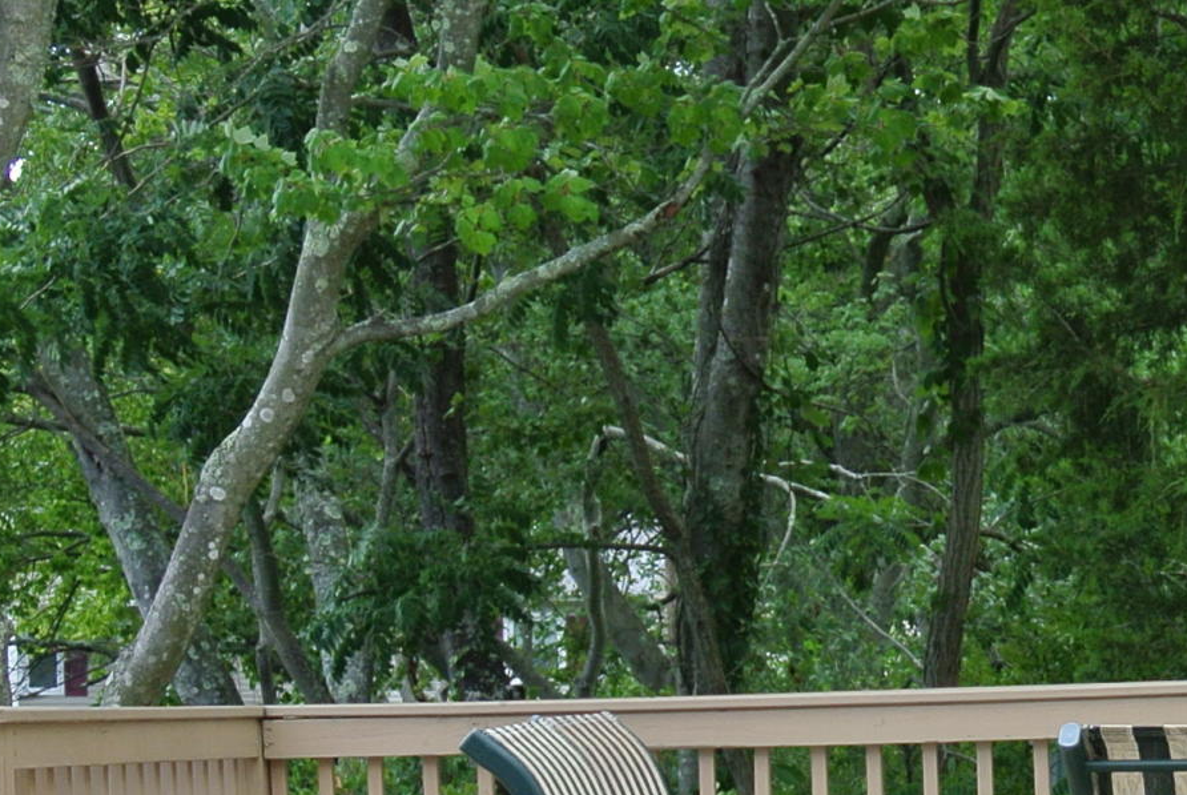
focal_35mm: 158
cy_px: 1081
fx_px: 5216
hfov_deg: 12.7
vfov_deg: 8.6
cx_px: 1400
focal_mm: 17.7
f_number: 4.5
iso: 100
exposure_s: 1/250
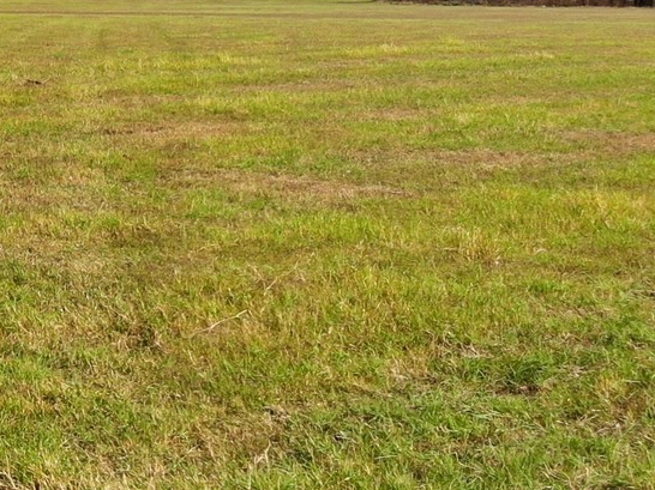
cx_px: -199
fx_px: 1702
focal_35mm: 90
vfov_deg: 16.4
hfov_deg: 20.0
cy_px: 237
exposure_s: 1/800
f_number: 2.8
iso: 100
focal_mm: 4.5
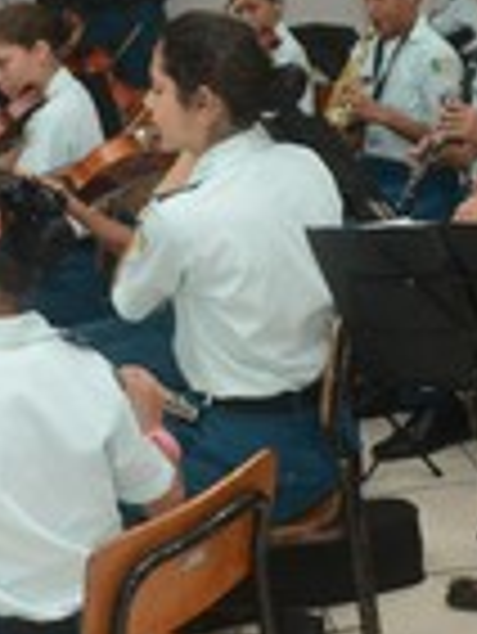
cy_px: 247
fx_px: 1688
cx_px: 238
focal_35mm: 92
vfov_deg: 21.3
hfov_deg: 16.1
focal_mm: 20
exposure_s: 1/100
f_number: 3.5
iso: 1600
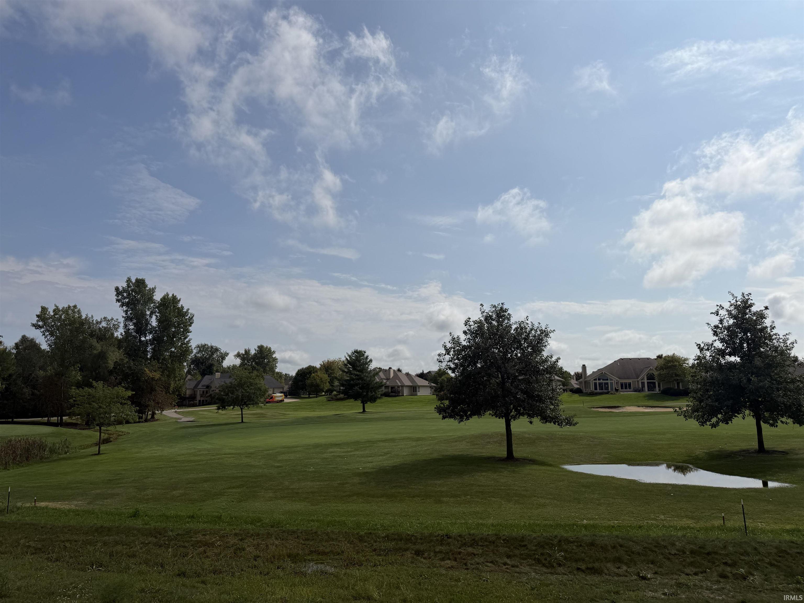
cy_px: 302
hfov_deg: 71.6
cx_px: 402
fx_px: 557
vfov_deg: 56.8
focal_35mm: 24
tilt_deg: +9.3
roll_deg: +0.4
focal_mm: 6.76
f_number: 1.78
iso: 80
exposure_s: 1/17544
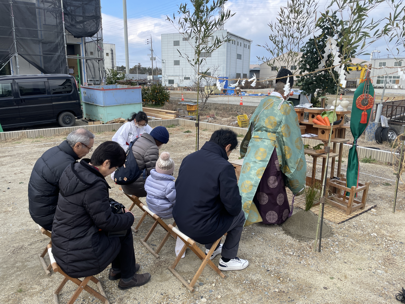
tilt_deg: -12.6
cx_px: 202
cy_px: 152
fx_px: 304
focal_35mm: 26
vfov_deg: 53.1
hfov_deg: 67.3
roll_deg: -0.2
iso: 32
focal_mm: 4.2
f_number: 1.6
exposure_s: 1/1350
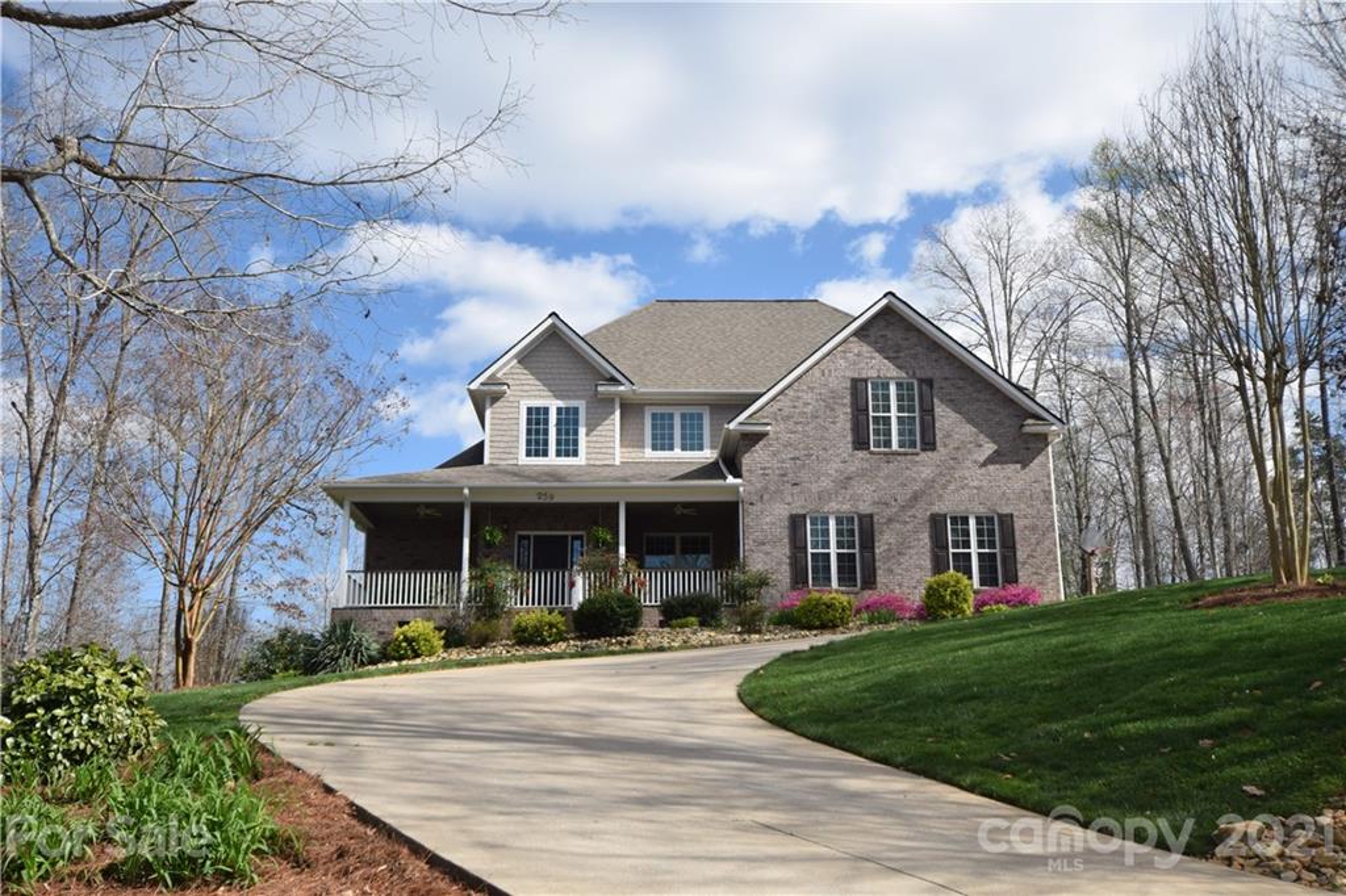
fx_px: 1345
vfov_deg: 36.8
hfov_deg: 53.1
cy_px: 448
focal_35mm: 36
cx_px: 673
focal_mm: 24
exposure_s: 1/320
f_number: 9
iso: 200
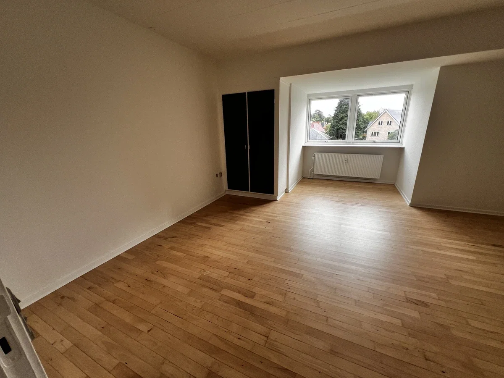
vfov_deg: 89.9
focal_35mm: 13
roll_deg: +1.8
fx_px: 189
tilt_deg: -16.6
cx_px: 252
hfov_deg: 106.2
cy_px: 189
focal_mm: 1.57
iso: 32
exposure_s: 1/99
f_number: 1.8
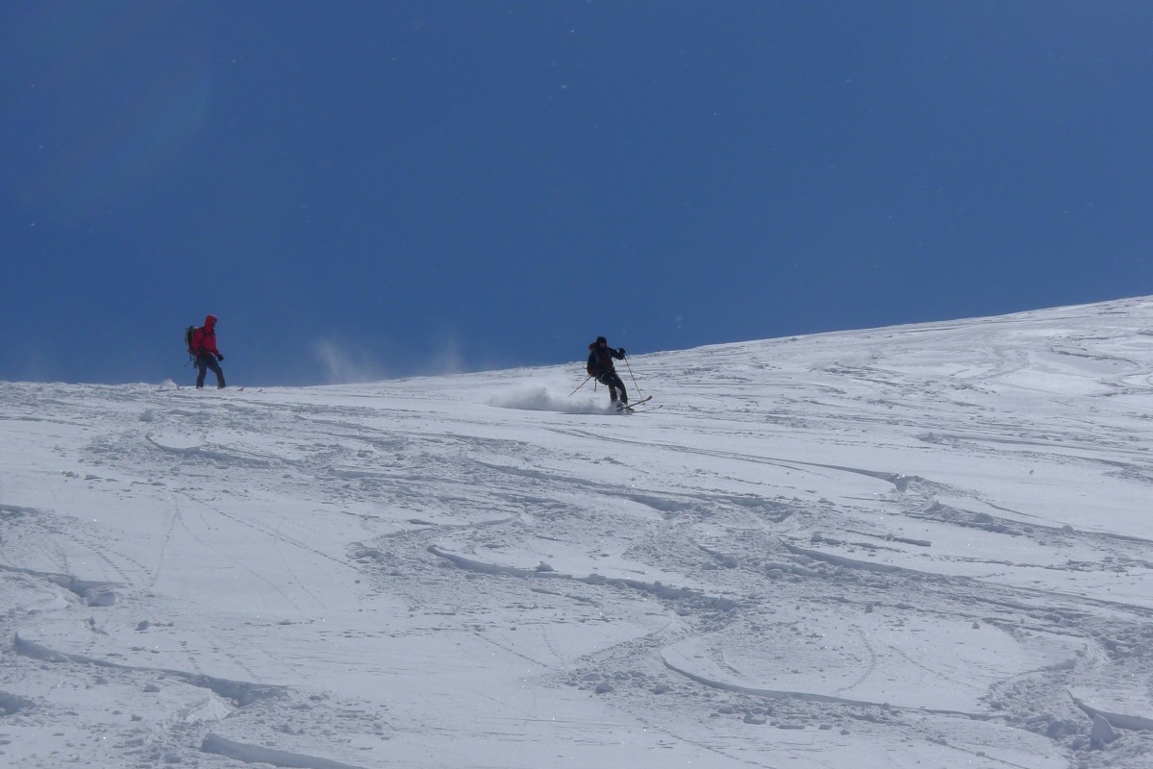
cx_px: 576
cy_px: 384
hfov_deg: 17.1
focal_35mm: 120
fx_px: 3844
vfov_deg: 11.4
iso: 80
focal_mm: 19.2
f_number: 8
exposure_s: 1/1000
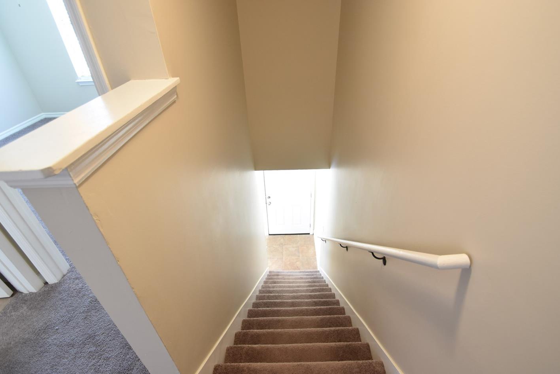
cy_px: 205
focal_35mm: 17
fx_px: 264
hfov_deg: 93.3
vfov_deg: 70.3
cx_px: 285
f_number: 3.5
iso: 800
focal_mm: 10
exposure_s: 1/20
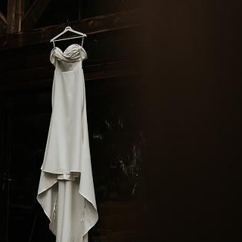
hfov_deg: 25.7
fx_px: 514
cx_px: 25
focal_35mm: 65
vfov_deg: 26.5
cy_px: 106
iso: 125
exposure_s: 1/800
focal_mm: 35
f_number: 2
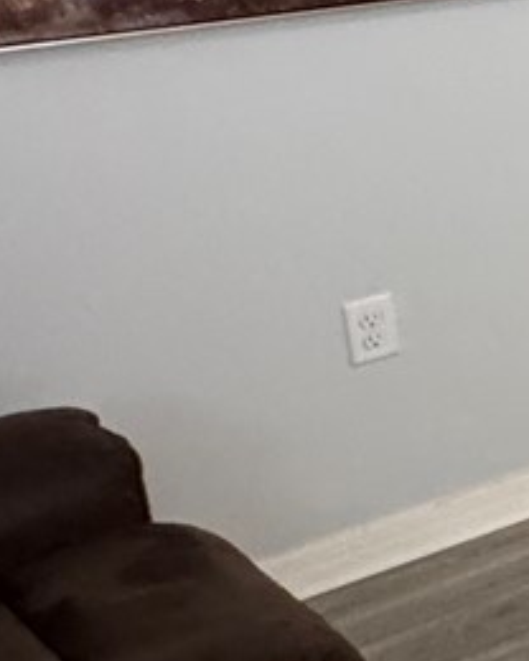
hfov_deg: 10.8
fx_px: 1644
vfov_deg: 21.9
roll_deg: -1.7
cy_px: -10
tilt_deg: -8.7
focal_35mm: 84
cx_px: 1648
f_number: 2.2
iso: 320
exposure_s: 1/60
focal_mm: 2.22
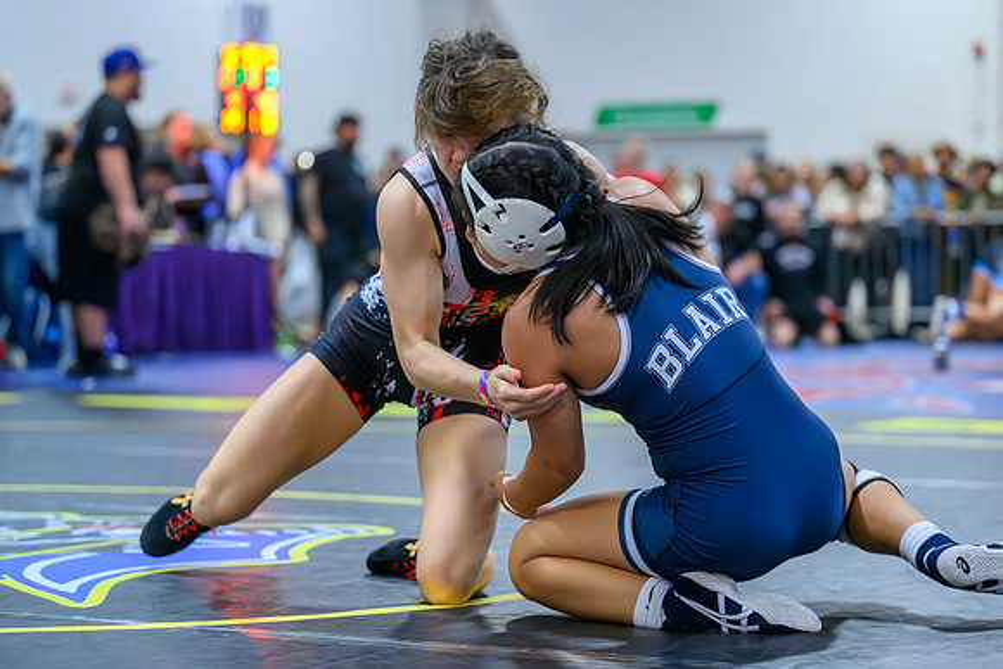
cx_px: 467
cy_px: 355
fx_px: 2788
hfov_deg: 20.4
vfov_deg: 13.7
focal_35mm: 100
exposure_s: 1/800
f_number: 2.8
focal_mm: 93
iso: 16000
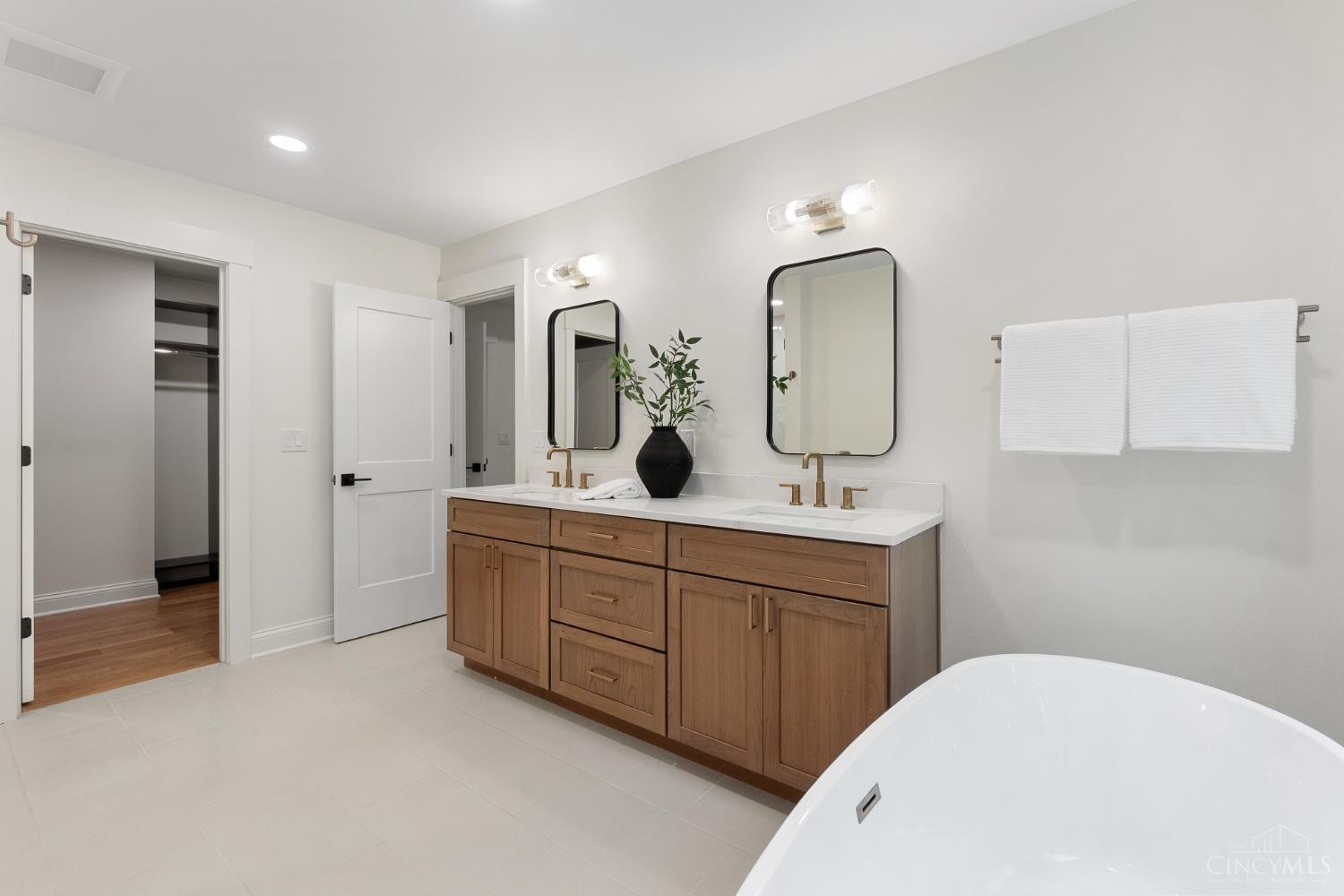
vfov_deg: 77.3
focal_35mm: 15
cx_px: 672
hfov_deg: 100.4
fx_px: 560
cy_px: 448
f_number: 9
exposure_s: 1/30
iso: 250
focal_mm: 10
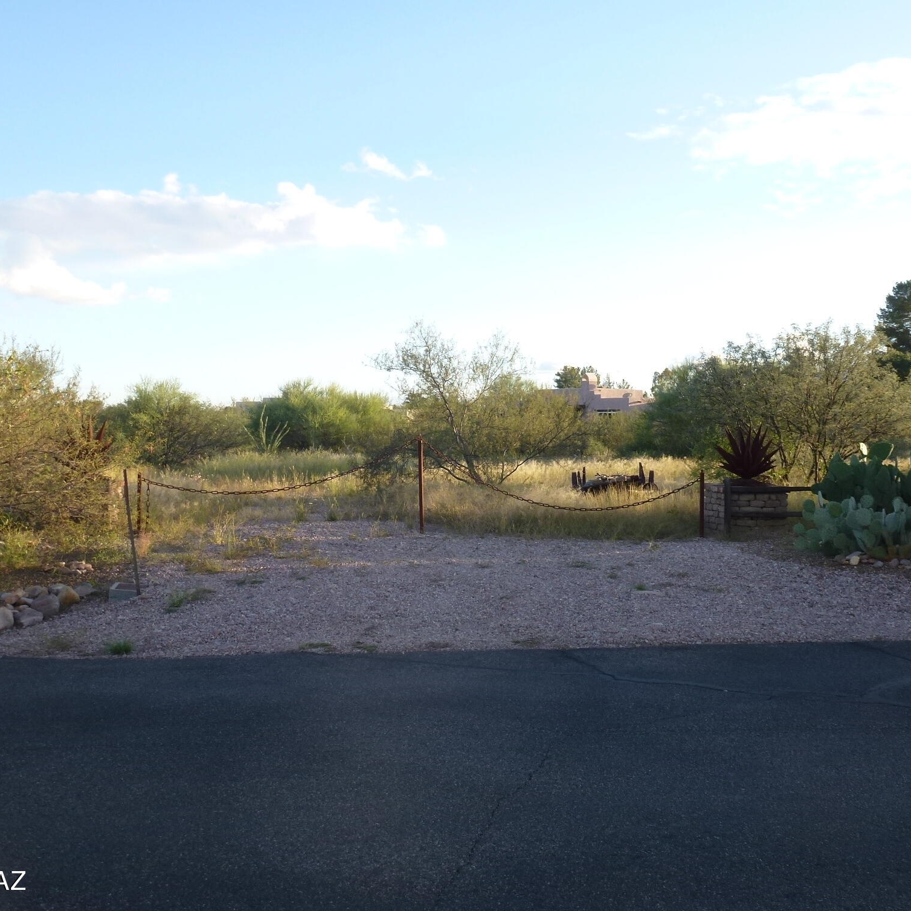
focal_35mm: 36
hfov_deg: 46.0
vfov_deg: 46.0
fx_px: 1072
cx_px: 452
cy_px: 459
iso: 100
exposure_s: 1/250
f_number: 3.5
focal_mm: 5.4
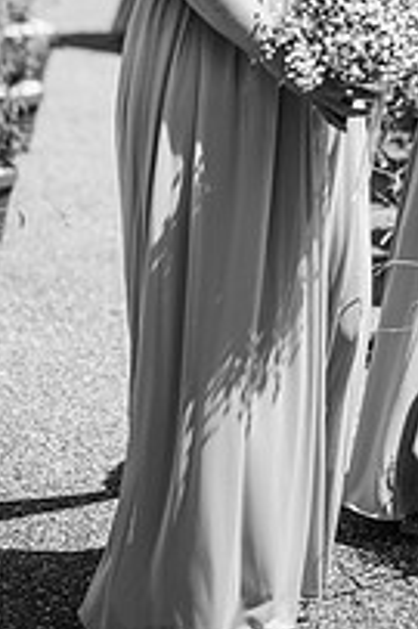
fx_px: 3280
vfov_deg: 10.9
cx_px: 413
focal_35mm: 188
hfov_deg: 7.3
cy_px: 34
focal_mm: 85
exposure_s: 1/5000
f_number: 2.2
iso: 100
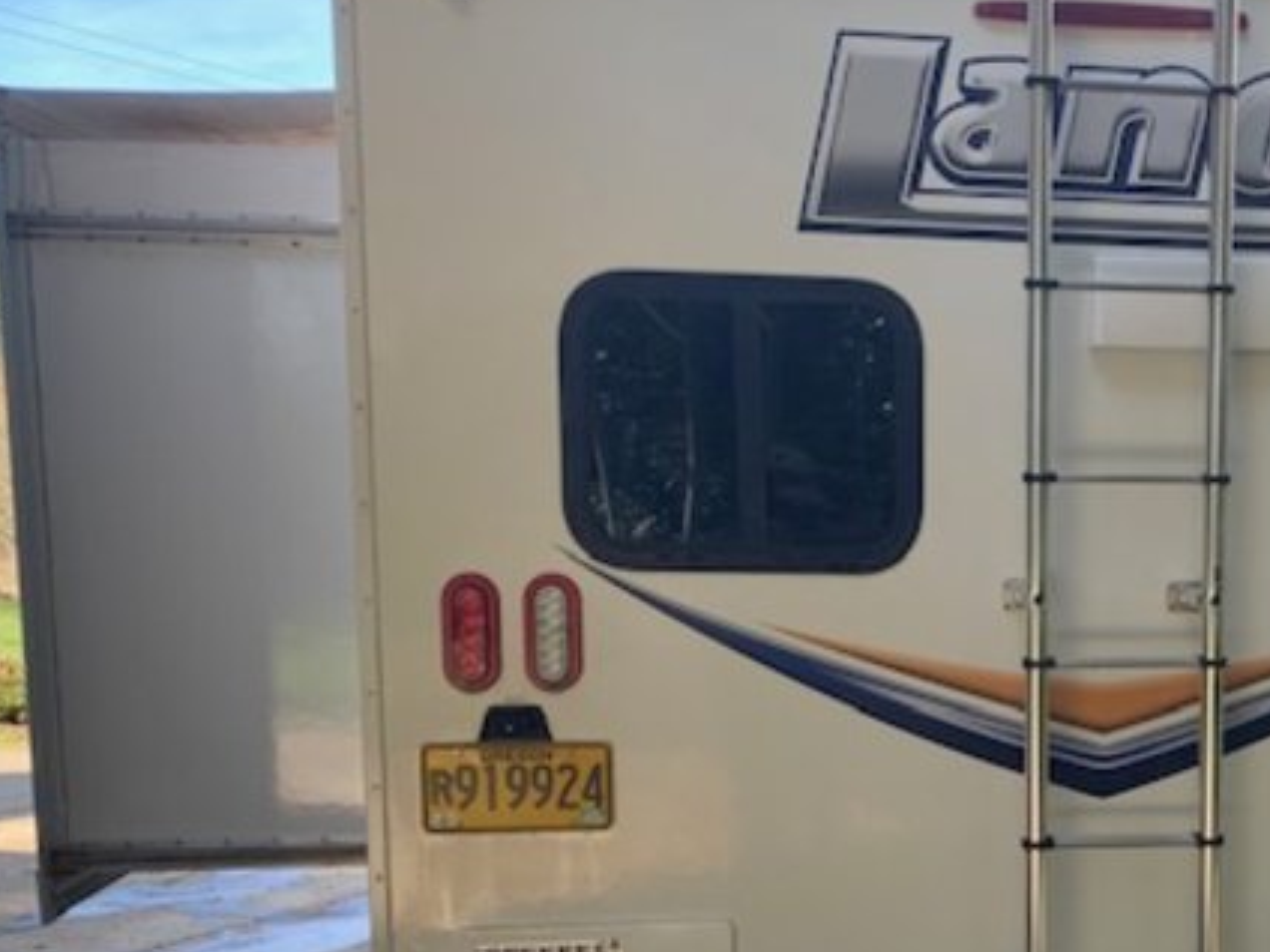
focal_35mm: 49
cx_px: 1087
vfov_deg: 29.2
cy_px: 710
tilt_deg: -10.3
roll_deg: +0.4
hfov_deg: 37.0
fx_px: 1798
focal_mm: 4.25
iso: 25
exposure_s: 1/175
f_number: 1.8
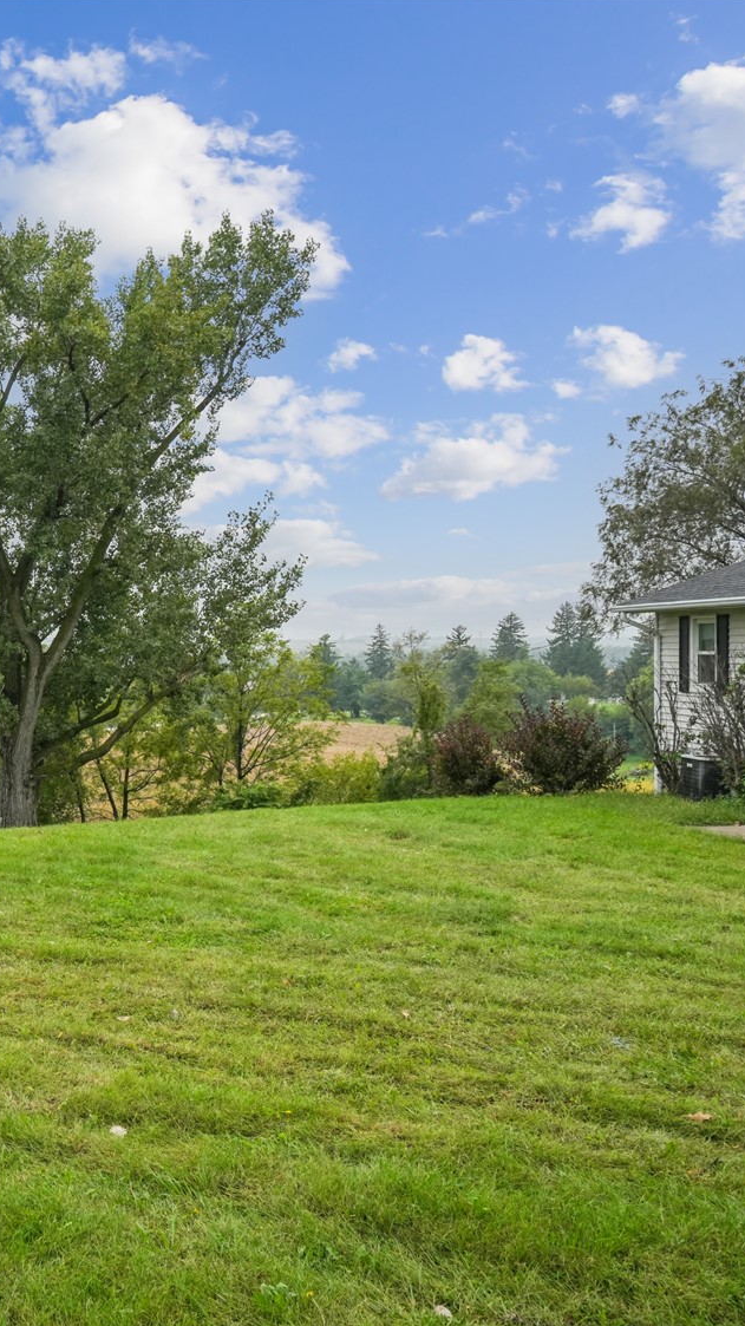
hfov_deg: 28.2
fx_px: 1336
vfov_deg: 52.8
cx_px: -88
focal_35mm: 38
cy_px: 663
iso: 800
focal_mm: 24
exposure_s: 1/1600
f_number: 8
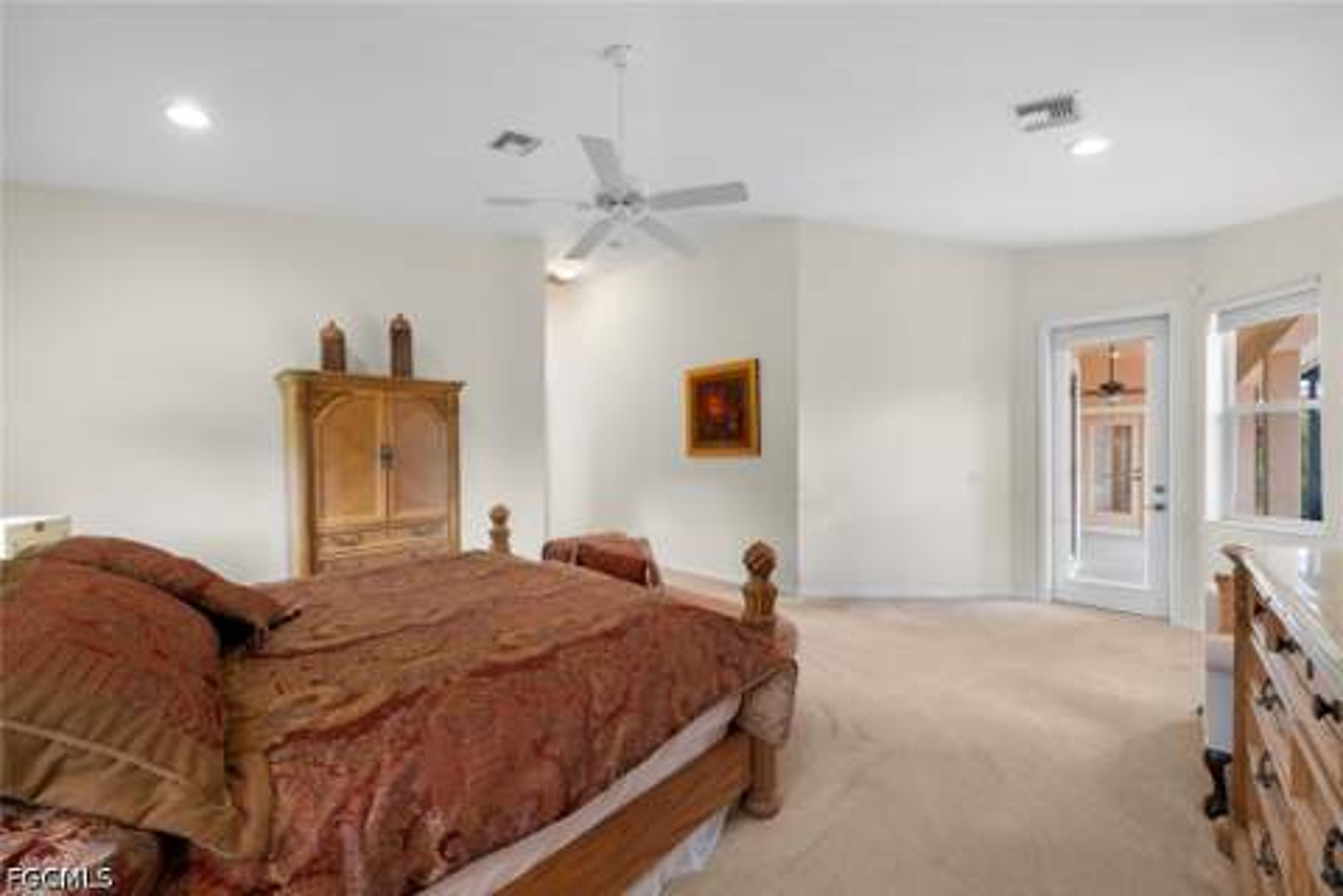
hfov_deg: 104.3
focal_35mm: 14
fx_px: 522
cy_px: 448
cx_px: 672
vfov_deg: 81.2
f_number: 11
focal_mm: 14
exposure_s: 1
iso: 400
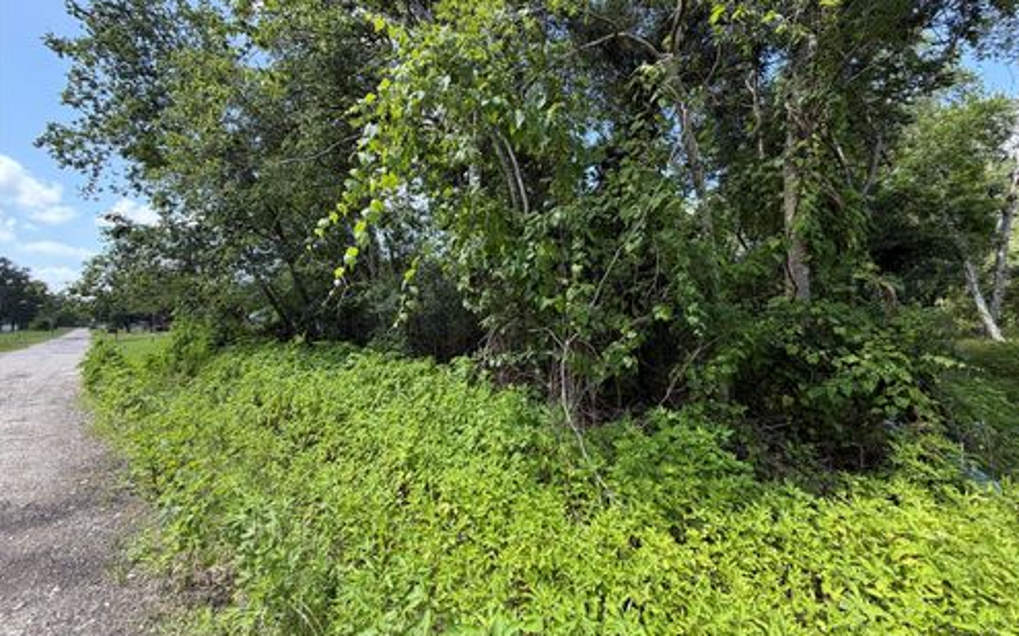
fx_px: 416
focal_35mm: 15
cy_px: 287
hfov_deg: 101.5
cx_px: 511
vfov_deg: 74.6
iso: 50
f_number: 2.2
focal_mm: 2.22
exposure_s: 1/300
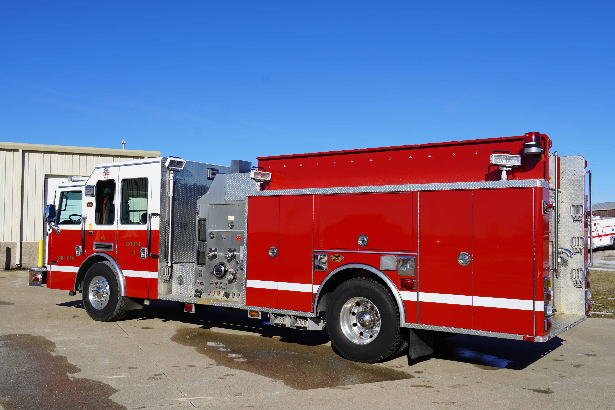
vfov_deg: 38.4
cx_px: 308
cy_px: 205
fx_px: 589
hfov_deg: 55.1
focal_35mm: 34
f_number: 10
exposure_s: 1/250
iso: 100
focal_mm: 23
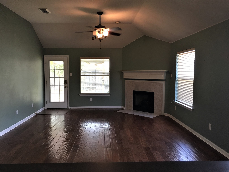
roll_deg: +0.0
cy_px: 86
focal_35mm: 29
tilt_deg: -1.9
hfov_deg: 61.7
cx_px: 114
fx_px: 192
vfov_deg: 48.2
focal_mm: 4.15
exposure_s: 1/15
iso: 40
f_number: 2.2
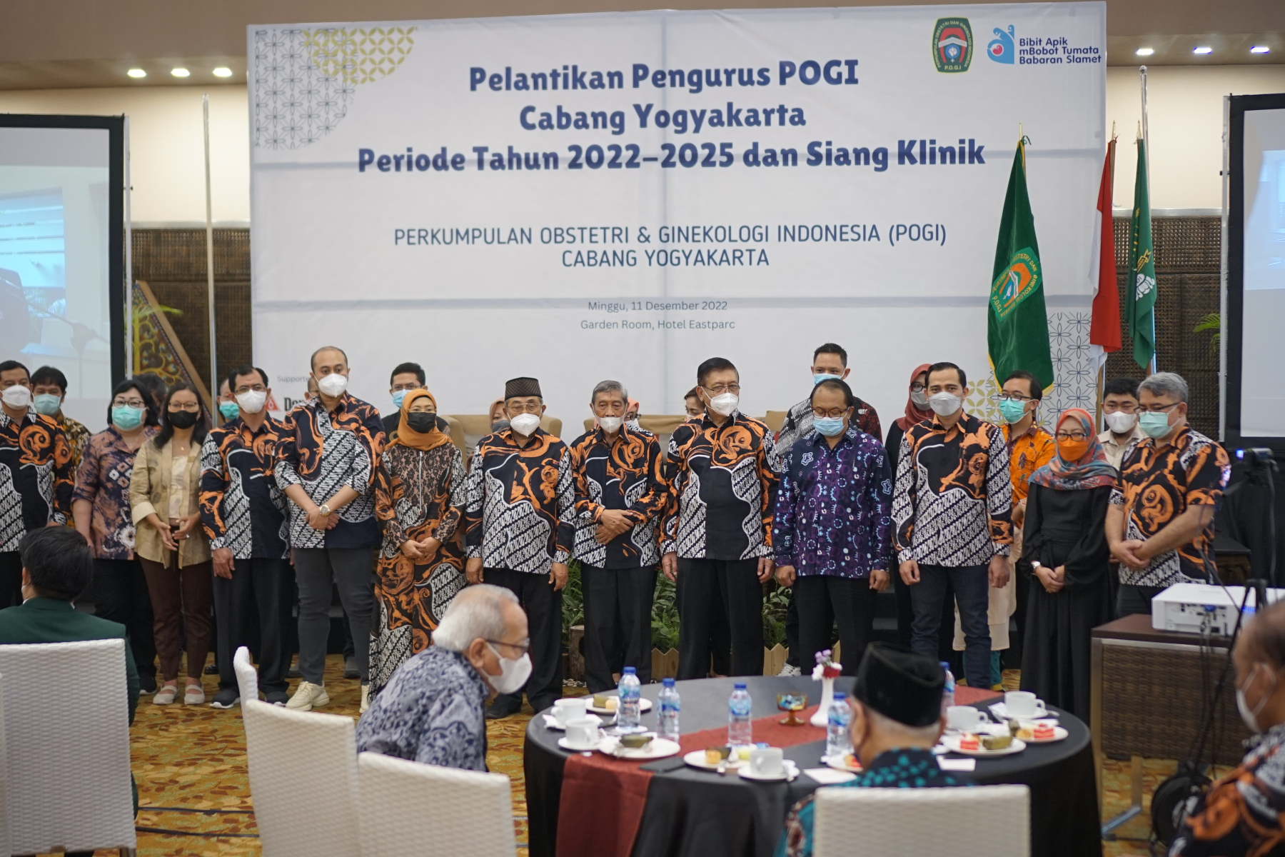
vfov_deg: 26.0
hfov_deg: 38.2
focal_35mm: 52
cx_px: 642
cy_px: 428
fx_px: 1856
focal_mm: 35
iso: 640
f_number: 1.8
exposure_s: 1/80
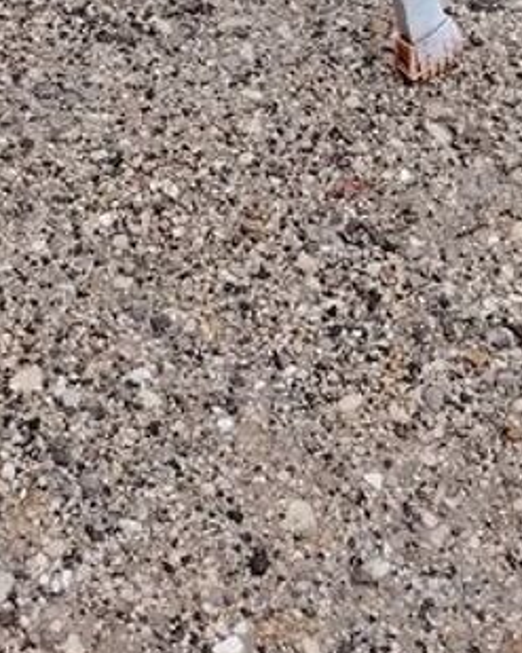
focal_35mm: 101
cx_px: 74
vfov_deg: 15.8
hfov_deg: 15.1
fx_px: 1951
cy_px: -565
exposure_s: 1/102
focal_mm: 5.25
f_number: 1.75
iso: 100
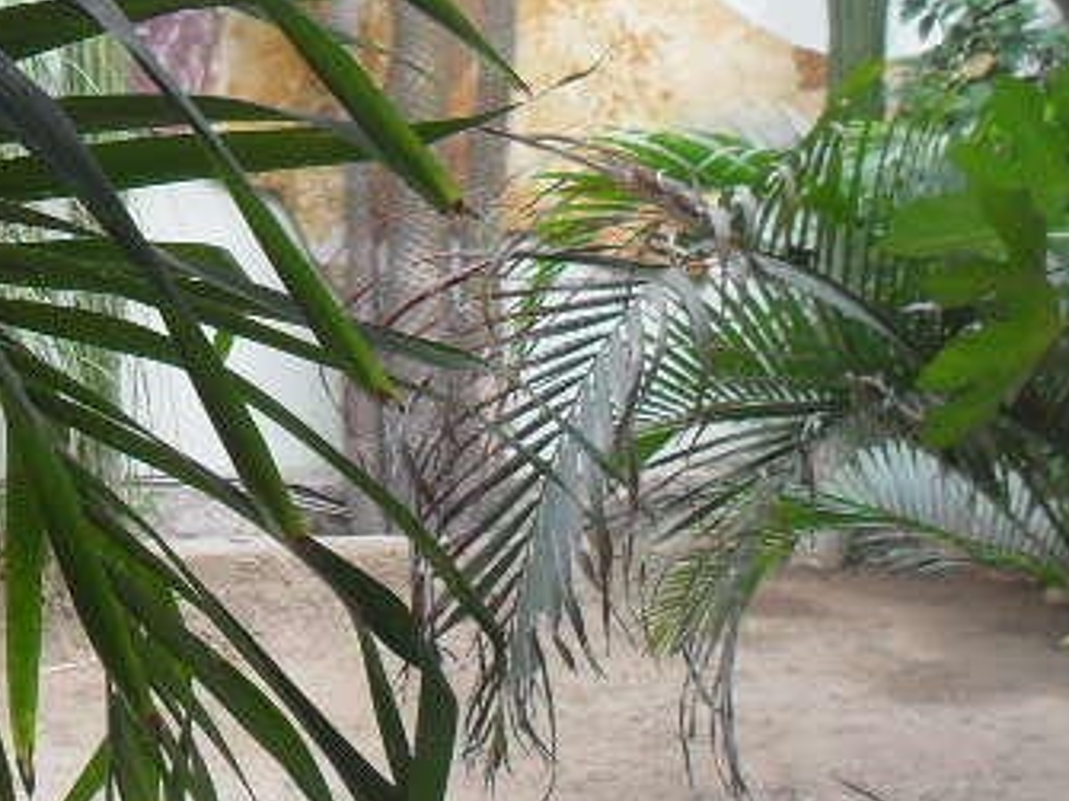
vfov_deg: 13.7
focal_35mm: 107
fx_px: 3303
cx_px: 128
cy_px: 96
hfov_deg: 18.1
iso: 100
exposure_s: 1/60
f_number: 3.2
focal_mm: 6.3
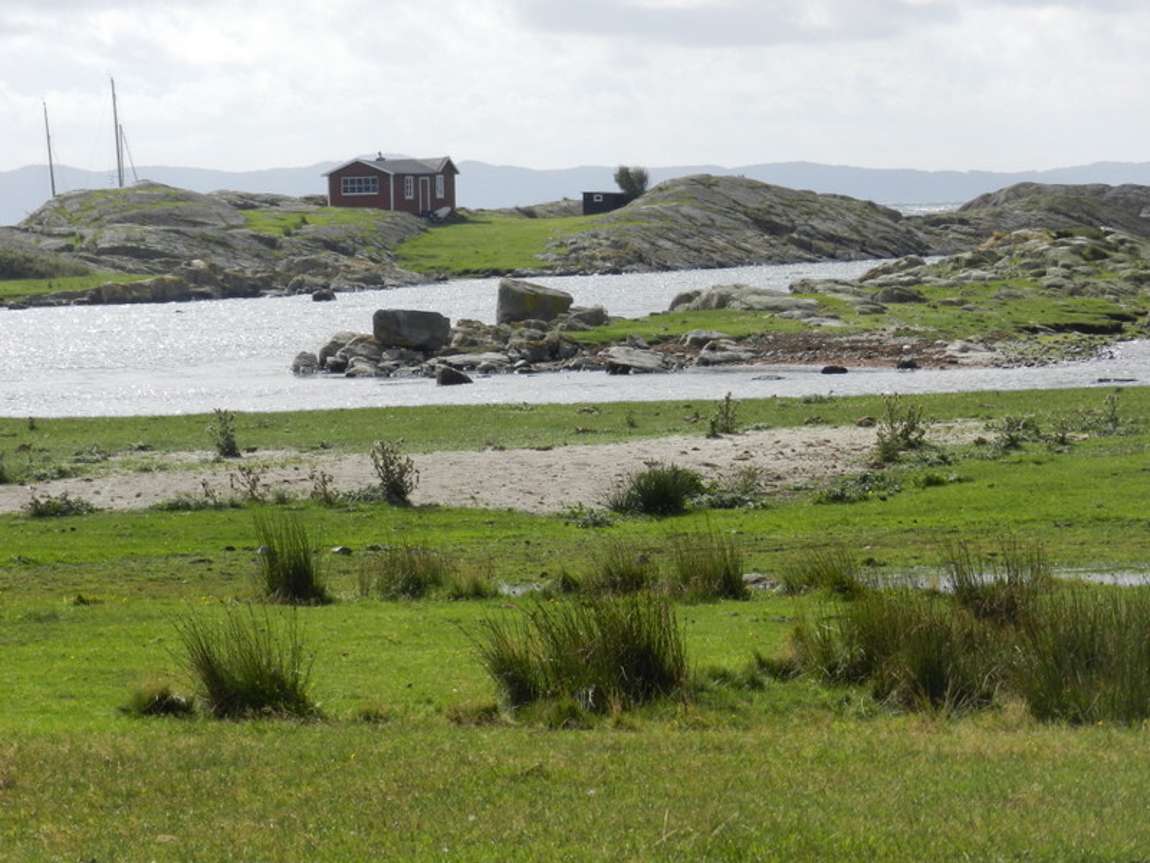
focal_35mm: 176
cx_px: 575
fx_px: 5847
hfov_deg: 11.2
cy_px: 432
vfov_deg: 8.4
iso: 160
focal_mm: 31.2
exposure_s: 1/1000
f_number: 5.4
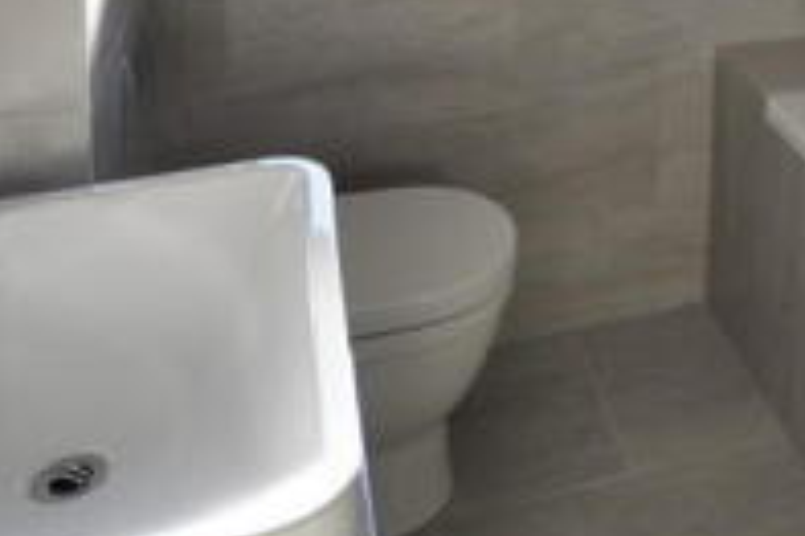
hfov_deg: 36.7
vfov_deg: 22.6
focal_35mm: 50
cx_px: 748
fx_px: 1117
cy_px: -245
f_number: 5.6
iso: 360
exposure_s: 1/125
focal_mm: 10
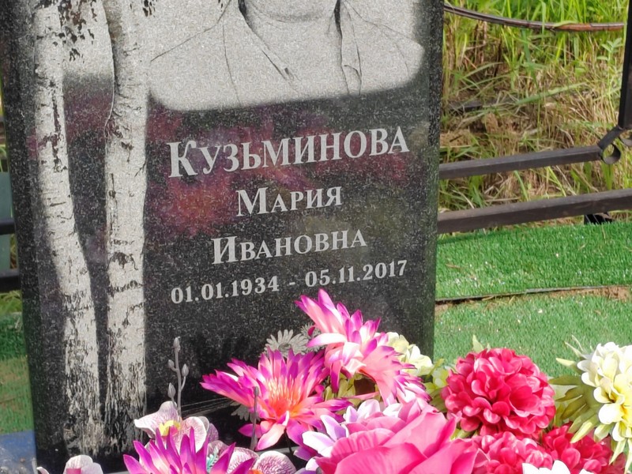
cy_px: 237
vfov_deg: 14.5
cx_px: 316
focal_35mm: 102
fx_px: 1862
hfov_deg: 19.3
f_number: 1.9
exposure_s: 1/380
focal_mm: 5.52
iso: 100
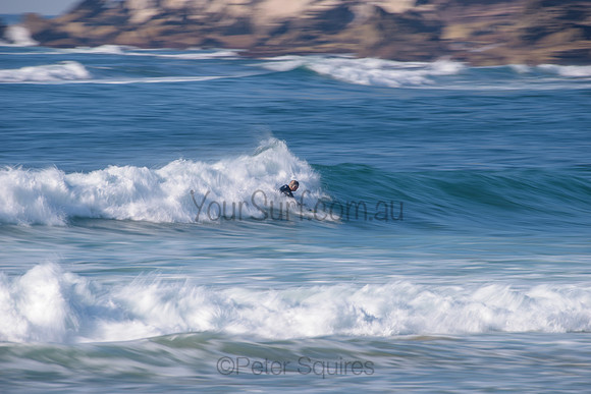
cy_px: 197
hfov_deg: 4.1
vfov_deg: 2.8
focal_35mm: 500
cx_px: 296
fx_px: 8210
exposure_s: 1/13
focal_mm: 500
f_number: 11
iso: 31
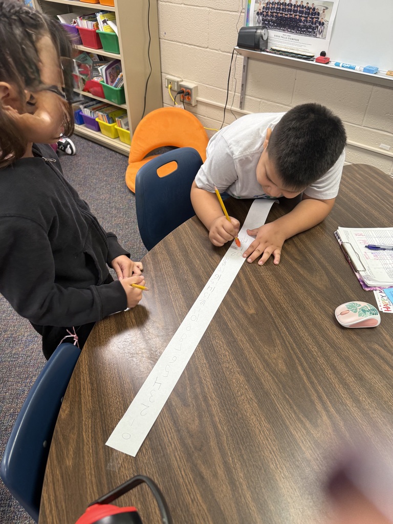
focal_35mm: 24
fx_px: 363
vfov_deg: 71.6
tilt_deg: -40.3
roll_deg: -0.2
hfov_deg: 56.8
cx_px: 196
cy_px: 262
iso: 125
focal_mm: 6.76
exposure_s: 1/60
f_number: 1.78
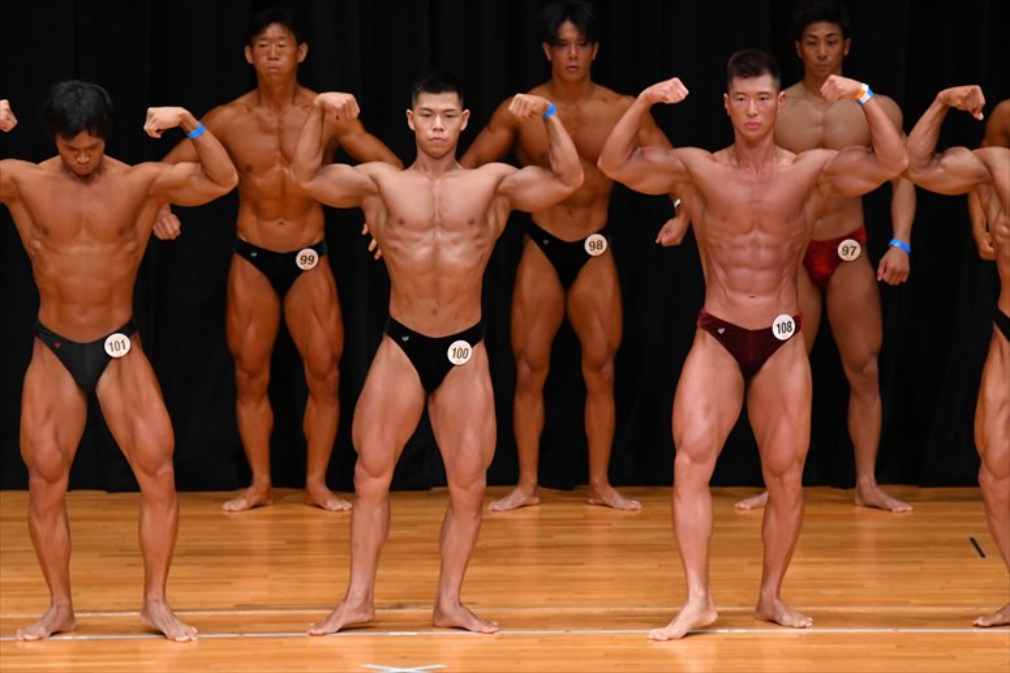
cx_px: 505
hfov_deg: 7.6
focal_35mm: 270
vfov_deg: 5.1
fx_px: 7571
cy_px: 336
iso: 3200
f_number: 5.6
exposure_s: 1/400
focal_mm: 180
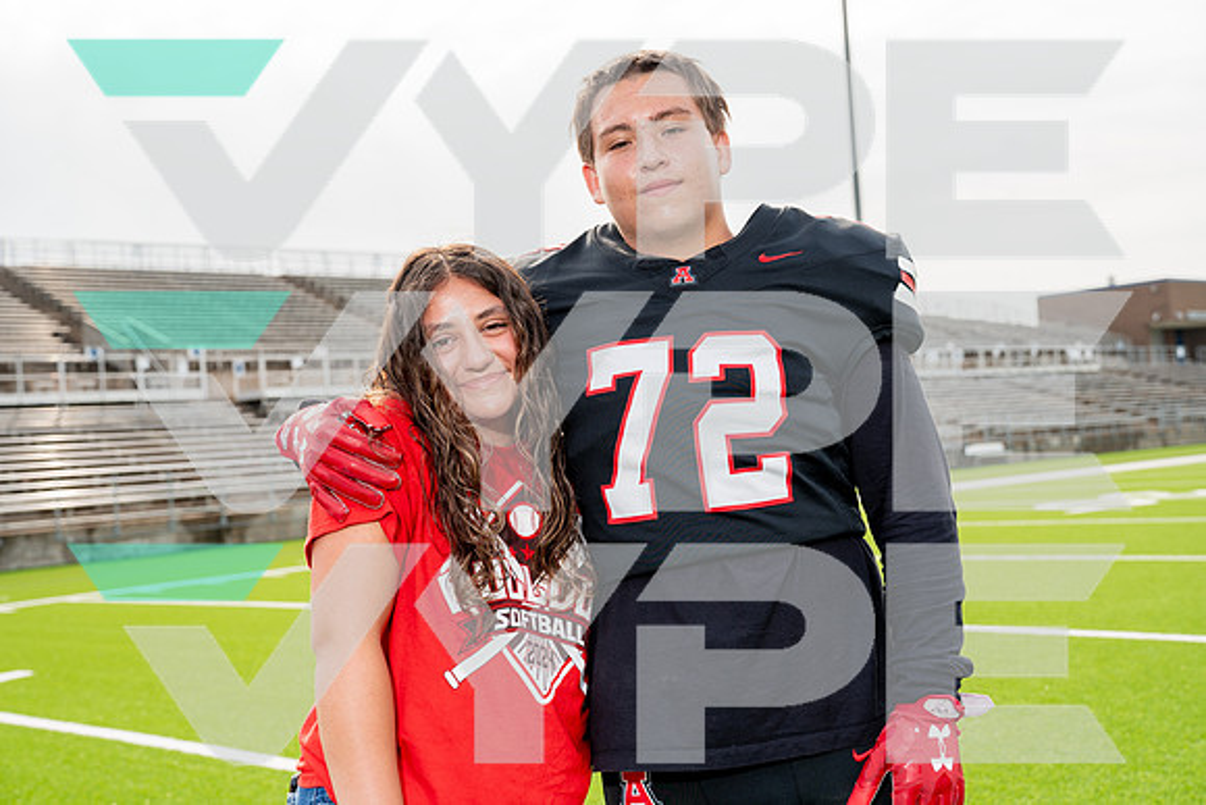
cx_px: 603
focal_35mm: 44
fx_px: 1474
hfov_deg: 44.5
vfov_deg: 30.5
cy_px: 402
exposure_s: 1/250
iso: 100
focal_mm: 44
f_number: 5
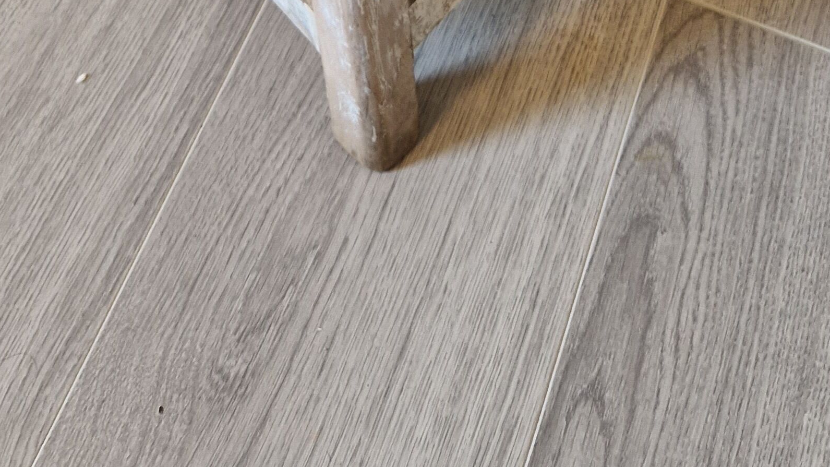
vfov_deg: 14.9
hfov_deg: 33.3
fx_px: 1387
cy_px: -522
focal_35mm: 63
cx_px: 362
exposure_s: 1/100
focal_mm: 5.4
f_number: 1.8
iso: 250
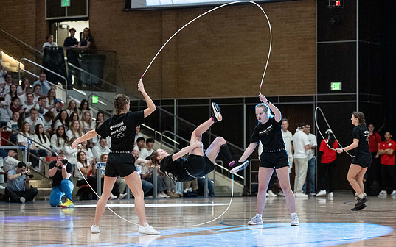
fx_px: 1511
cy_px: 151
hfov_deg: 14.9
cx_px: 238
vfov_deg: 9.4
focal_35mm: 140
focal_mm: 112
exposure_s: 1/800
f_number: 2.8
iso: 6400
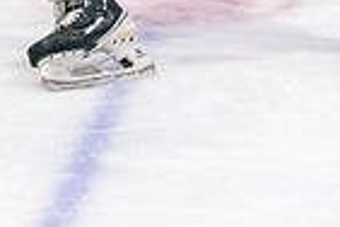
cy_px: -319
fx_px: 3740
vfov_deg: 3.4
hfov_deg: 5.2
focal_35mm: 396
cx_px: 59
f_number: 2.8
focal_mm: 80
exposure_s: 1/640
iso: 640
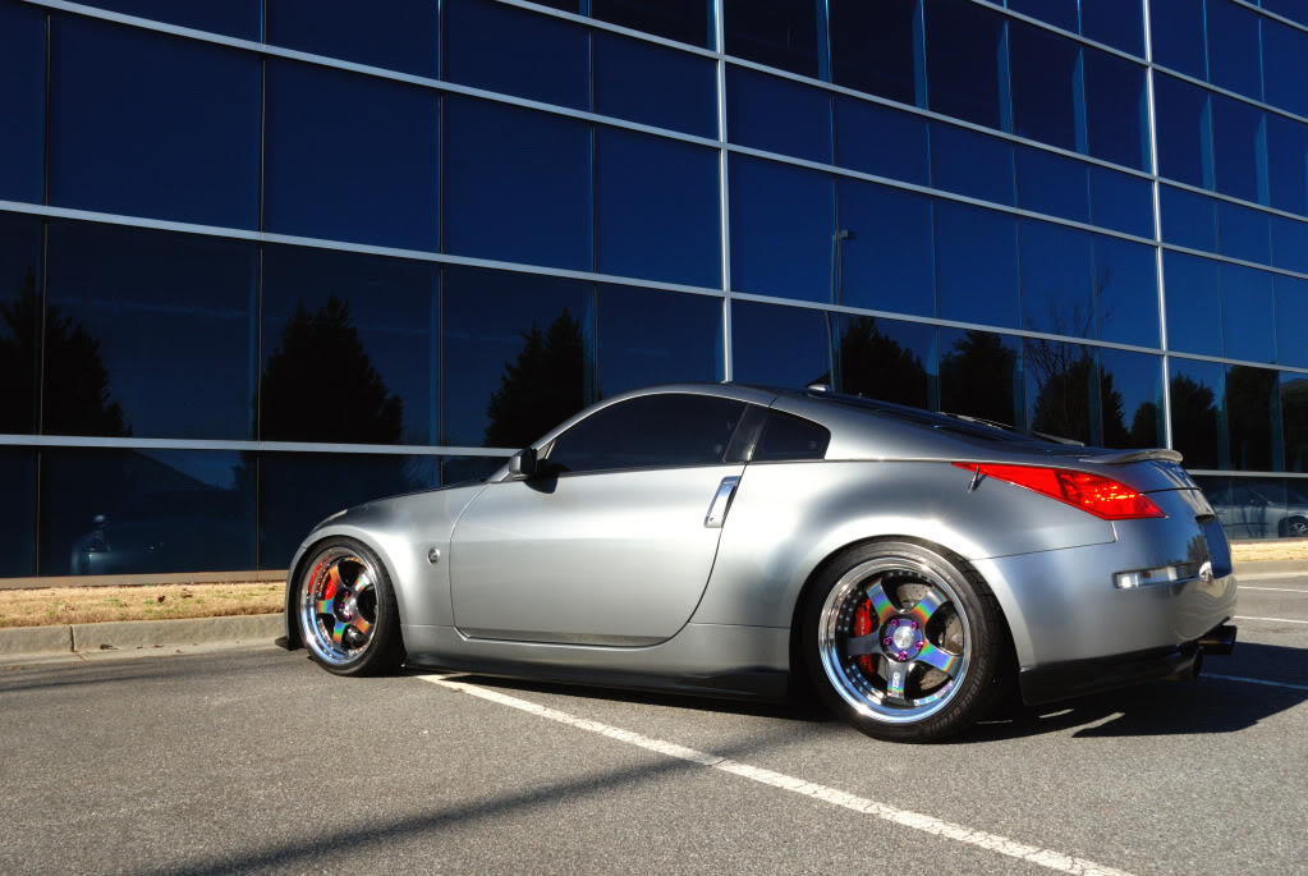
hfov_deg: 57.2
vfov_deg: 40.1
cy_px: 438
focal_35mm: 33
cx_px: 654
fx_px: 1201
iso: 400
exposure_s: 1/400
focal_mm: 22
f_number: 16
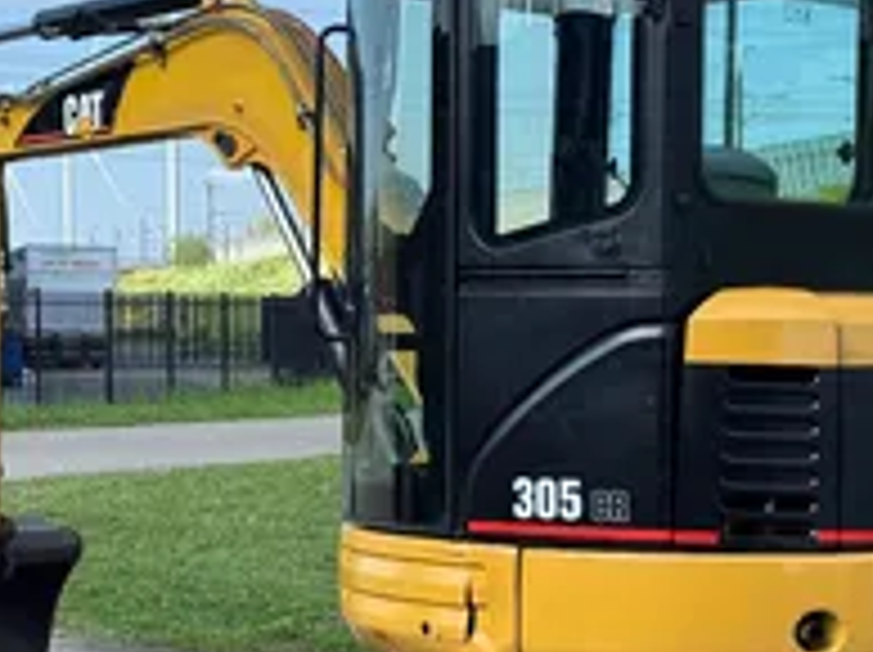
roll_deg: +0.2
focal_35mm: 99
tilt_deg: -3.4
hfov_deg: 19.8
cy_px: 468
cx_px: 603
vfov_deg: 14.9
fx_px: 2494
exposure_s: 1/1490
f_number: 1.78
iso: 64
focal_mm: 6.76
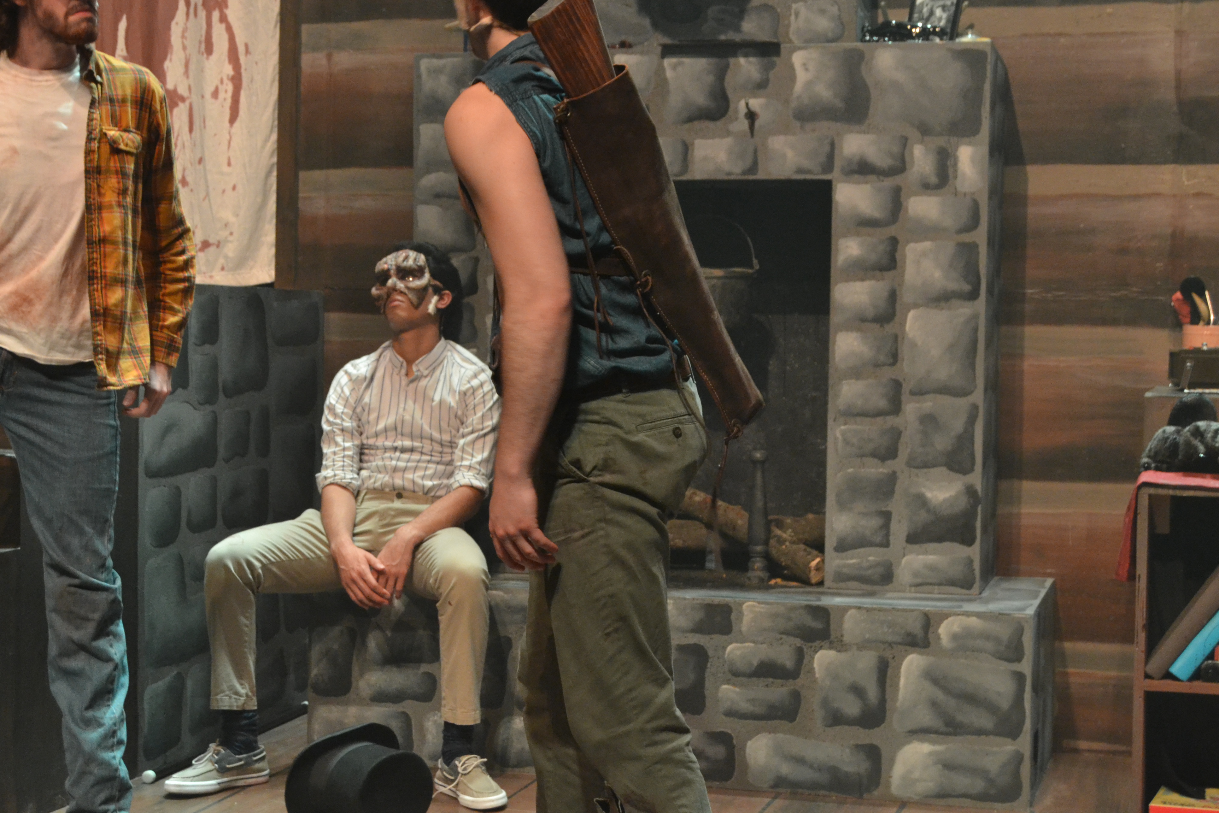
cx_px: 557
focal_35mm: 63
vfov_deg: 21.7
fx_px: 2119
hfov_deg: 32.1
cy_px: 334
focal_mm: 35
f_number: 4.5
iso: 1800
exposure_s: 1/60
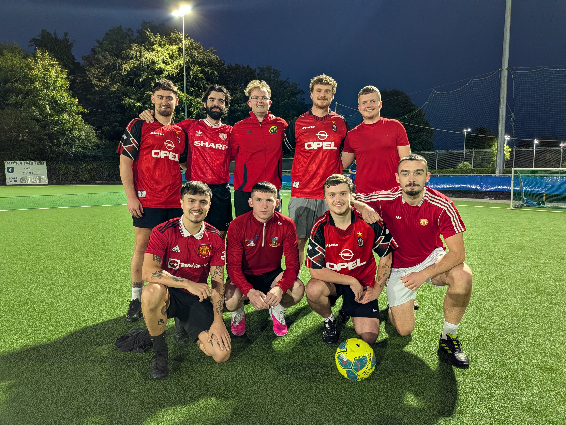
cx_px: 283
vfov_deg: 56.8
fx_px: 392
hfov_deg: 71.6
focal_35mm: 24
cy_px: 212
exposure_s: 1/33.3
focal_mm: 4.53
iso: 36
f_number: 1.7
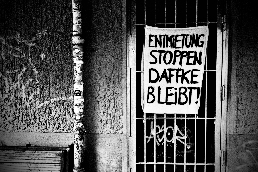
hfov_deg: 65.4
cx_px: 129
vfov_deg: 46.5
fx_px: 201
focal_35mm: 28
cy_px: 86
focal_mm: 28
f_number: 2.5
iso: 200
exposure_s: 1/60
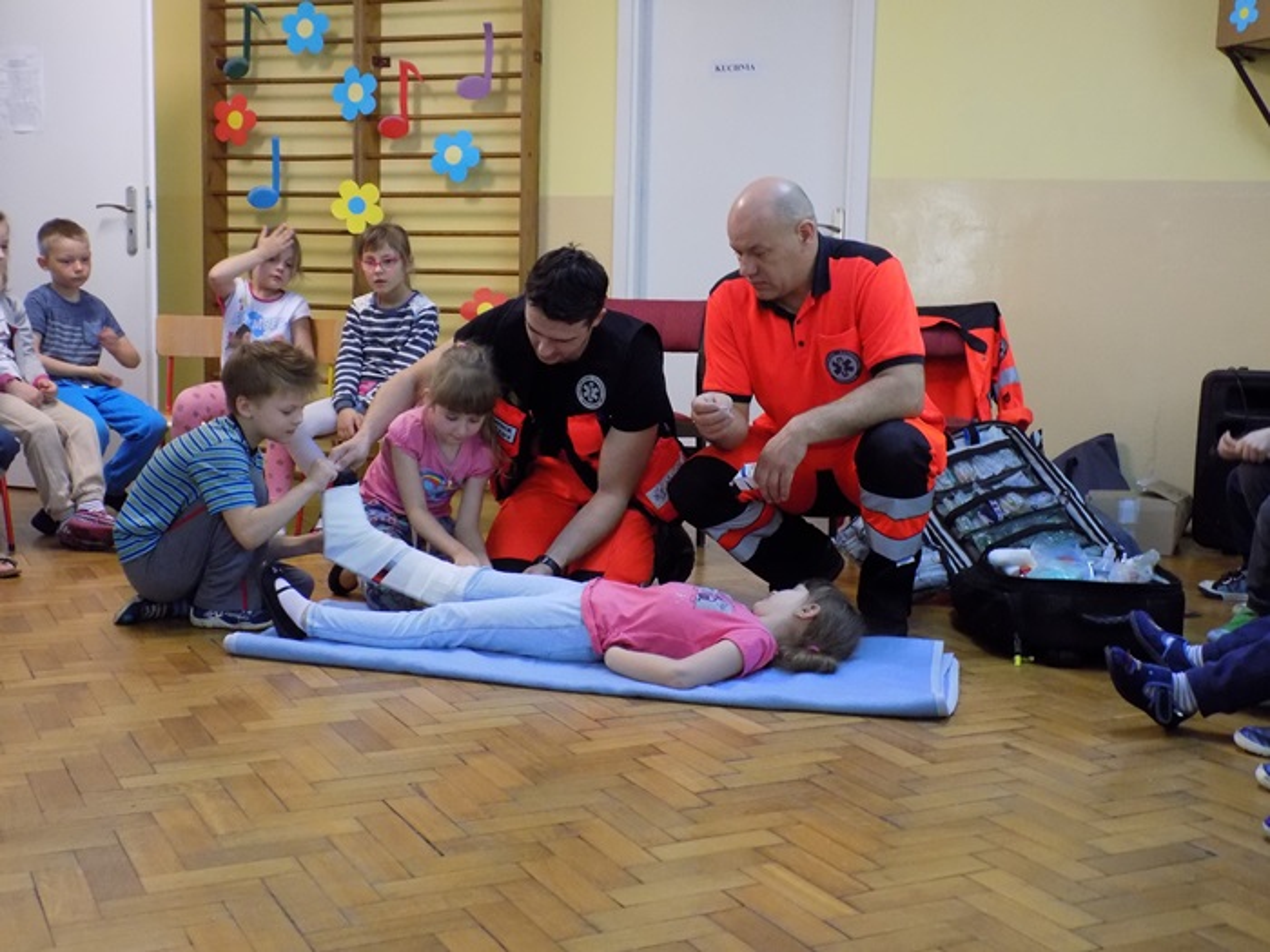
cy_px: 476
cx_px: 635
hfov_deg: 45.8
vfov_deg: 35.1
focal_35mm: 41
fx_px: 1504
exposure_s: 1/25
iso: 400
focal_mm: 7.3
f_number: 3.6
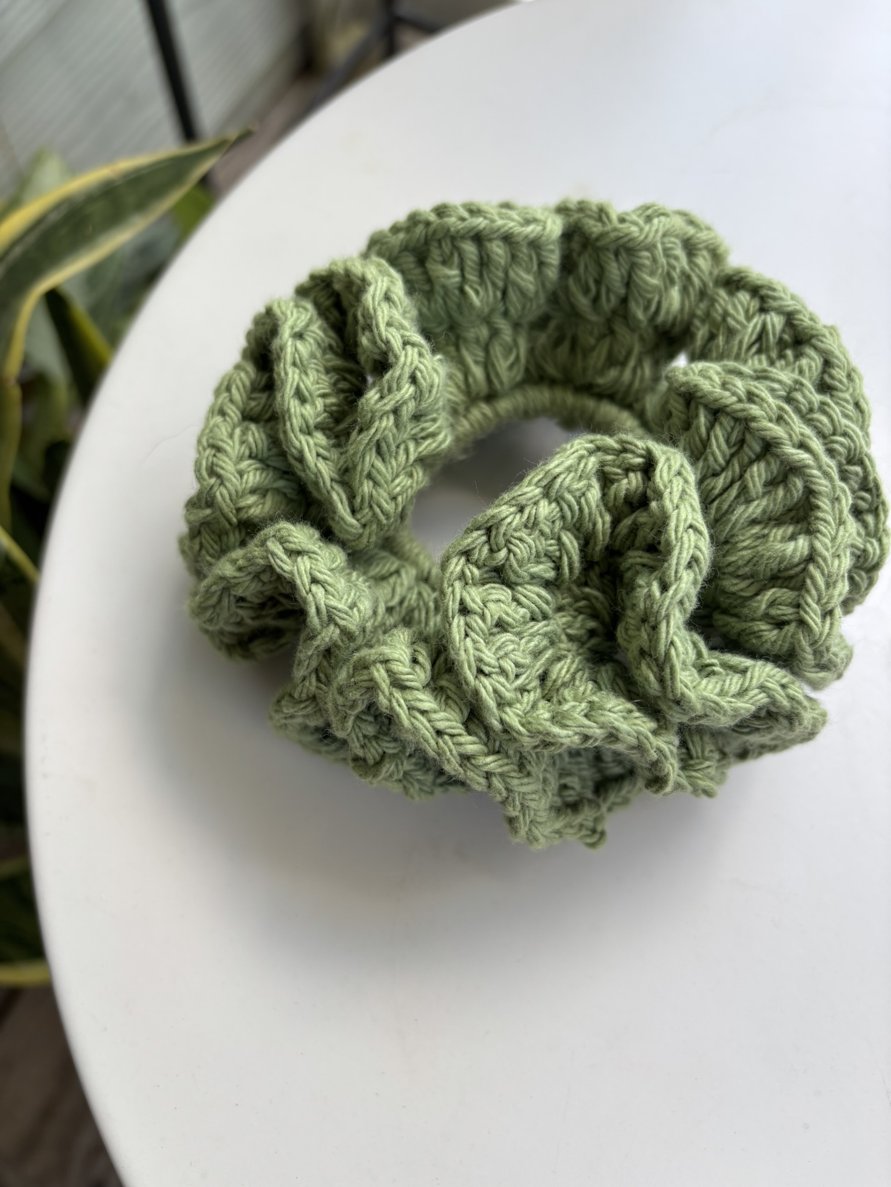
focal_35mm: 26
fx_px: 892
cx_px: 446
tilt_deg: -70.2
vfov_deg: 67.3
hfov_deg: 53.1
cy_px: 594
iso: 40
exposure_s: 1/166
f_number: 1.6
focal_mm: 5.96
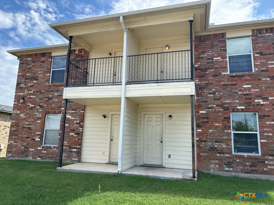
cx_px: 137
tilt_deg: +10.8
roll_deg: -1.5
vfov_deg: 53.1
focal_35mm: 26
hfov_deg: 67.3
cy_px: 102
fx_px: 206
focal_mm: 5.7
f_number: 1.5
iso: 50
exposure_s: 1/1972
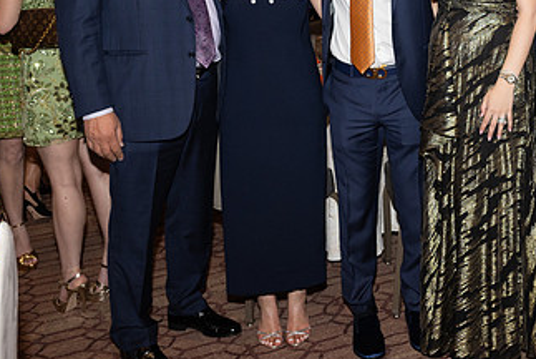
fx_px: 835
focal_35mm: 56
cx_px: 447
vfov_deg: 23.8
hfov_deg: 34.3
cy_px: 60
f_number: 5.6
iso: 800
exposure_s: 1/100
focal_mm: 28
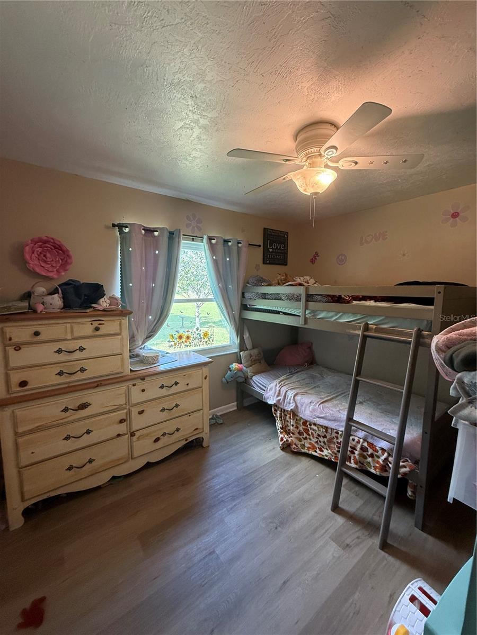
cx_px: 238
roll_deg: -0.2
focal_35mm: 14
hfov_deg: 85.7
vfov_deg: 102.1
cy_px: 318
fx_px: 257
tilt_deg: -6.6
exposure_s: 1/120
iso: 400
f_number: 2.2
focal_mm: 2.22
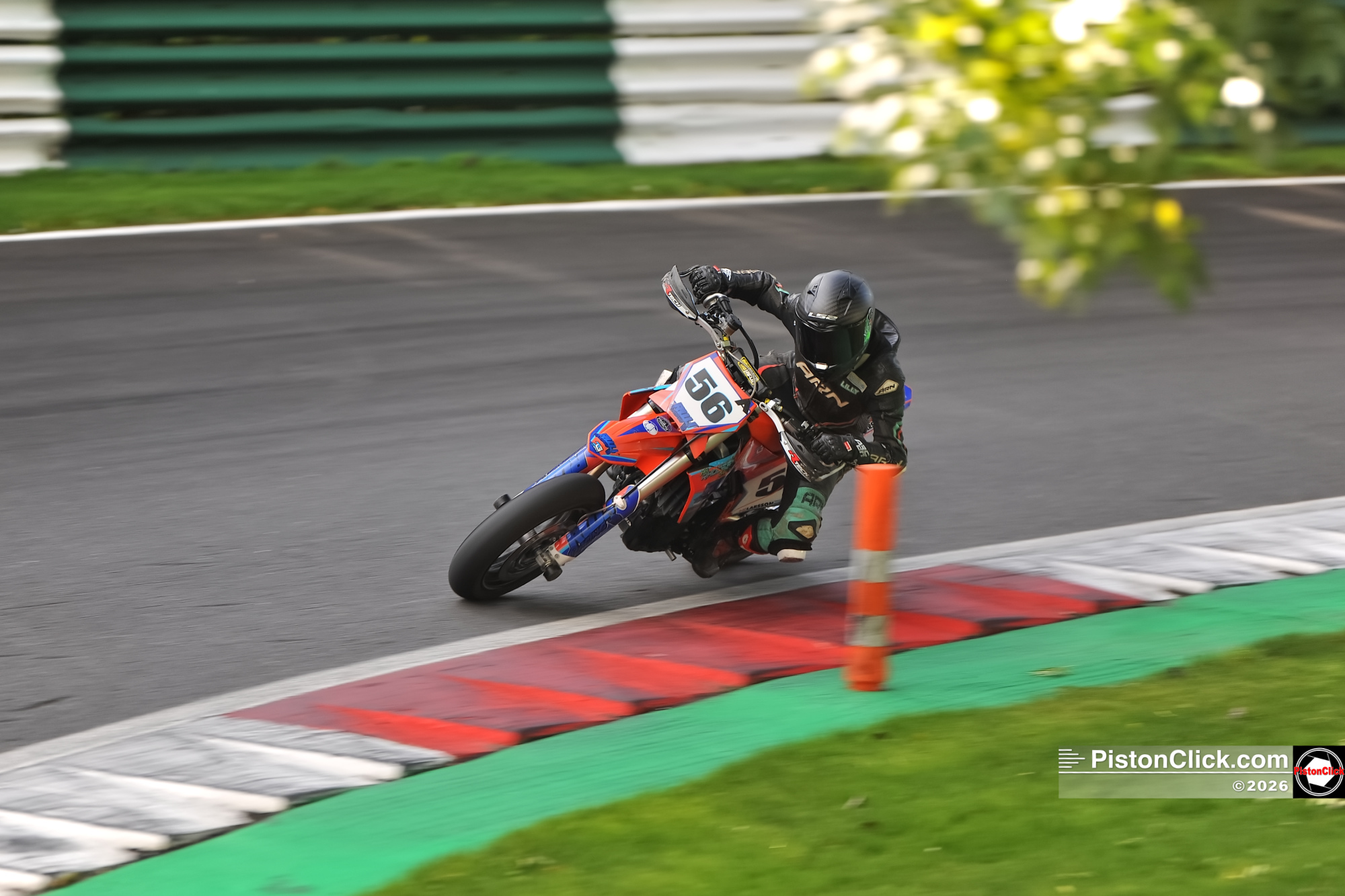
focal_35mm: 190
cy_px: 448
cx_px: 672
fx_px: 7098
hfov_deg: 10.8
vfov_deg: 7.2
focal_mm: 190
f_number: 2.8
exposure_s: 1/200
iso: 250
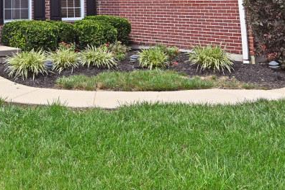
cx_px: 4
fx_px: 420
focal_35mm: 53
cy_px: -71
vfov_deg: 22.3
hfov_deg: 34.3
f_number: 6.3
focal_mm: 14
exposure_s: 1/320
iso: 100
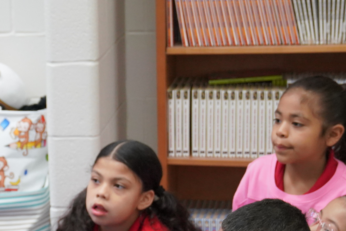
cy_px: 240
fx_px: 1480
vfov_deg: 8.8
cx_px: -120
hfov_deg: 12.8
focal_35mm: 154
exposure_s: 1/160
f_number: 4
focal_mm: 37
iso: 1600
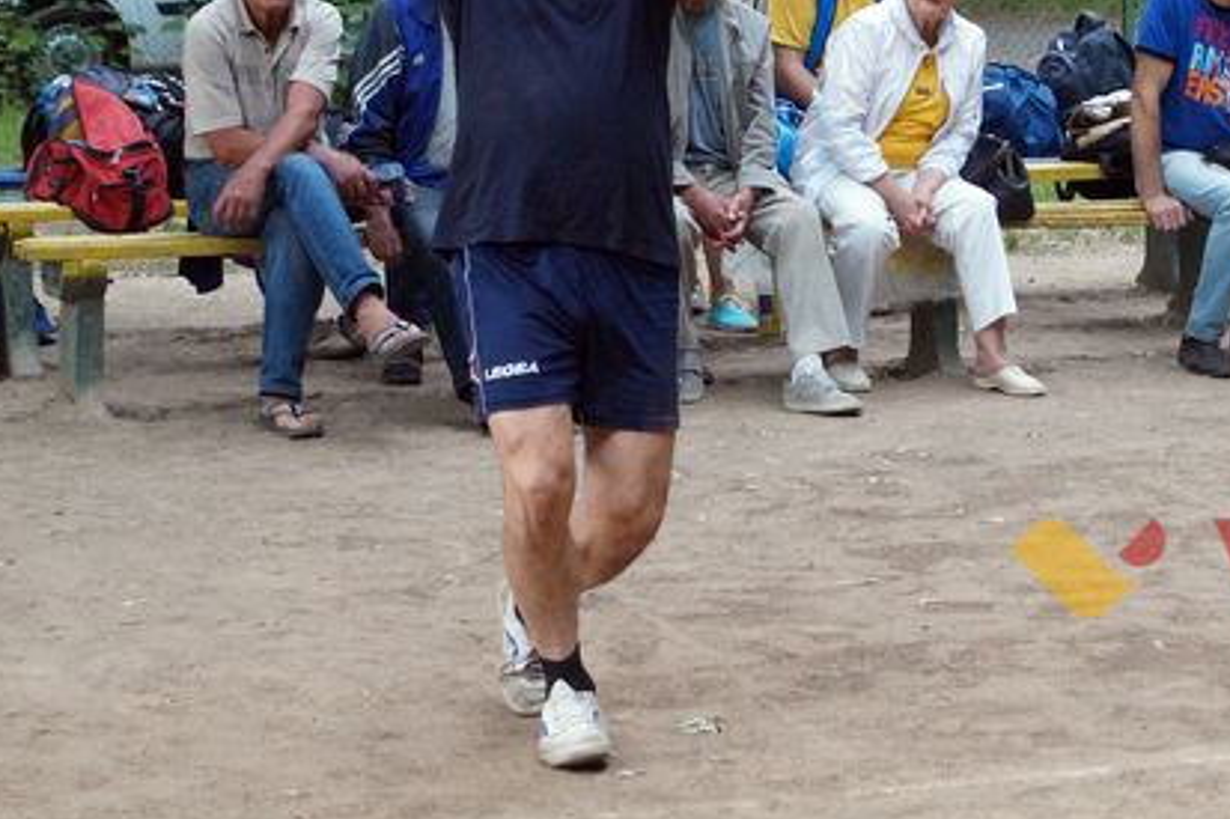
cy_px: 165
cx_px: 831
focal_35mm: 127
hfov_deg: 16.1
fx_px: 4337
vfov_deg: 10.8
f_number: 5.6
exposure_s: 1/250
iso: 2500
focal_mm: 50
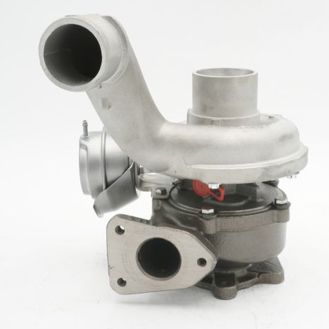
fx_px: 685
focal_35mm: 64
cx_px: 203
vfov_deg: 27.0
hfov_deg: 26.9
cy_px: 172
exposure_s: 1/3
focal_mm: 29
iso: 100
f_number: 16
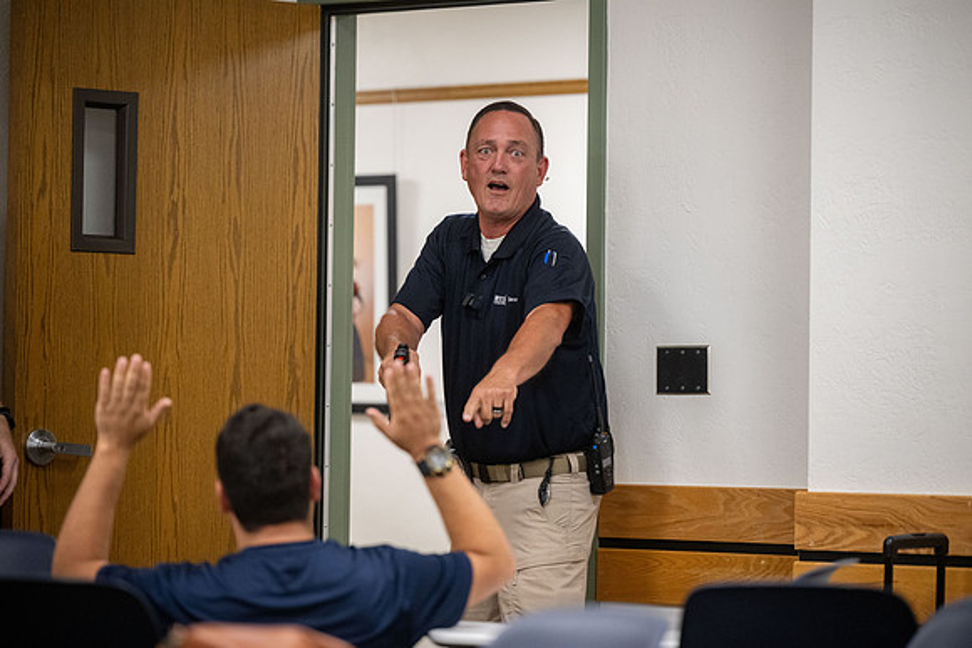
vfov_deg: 9.5
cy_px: 324
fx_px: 3916
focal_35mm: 145
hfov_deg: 14.2
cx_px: 486
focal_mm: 145
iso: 3200
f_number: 2.8
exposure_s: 1/500
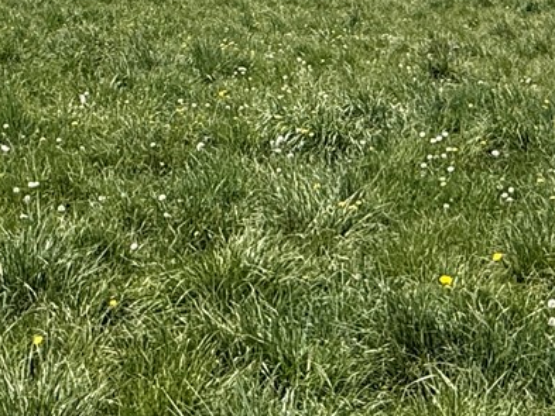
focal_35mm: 73
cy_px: 38
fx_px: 1171
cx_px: 256
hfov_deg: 26.7
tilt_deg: -6.9
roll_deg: -1.1
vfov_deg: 19.8
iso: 50
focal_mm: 2.22
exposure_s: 1/2410
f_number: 2.2
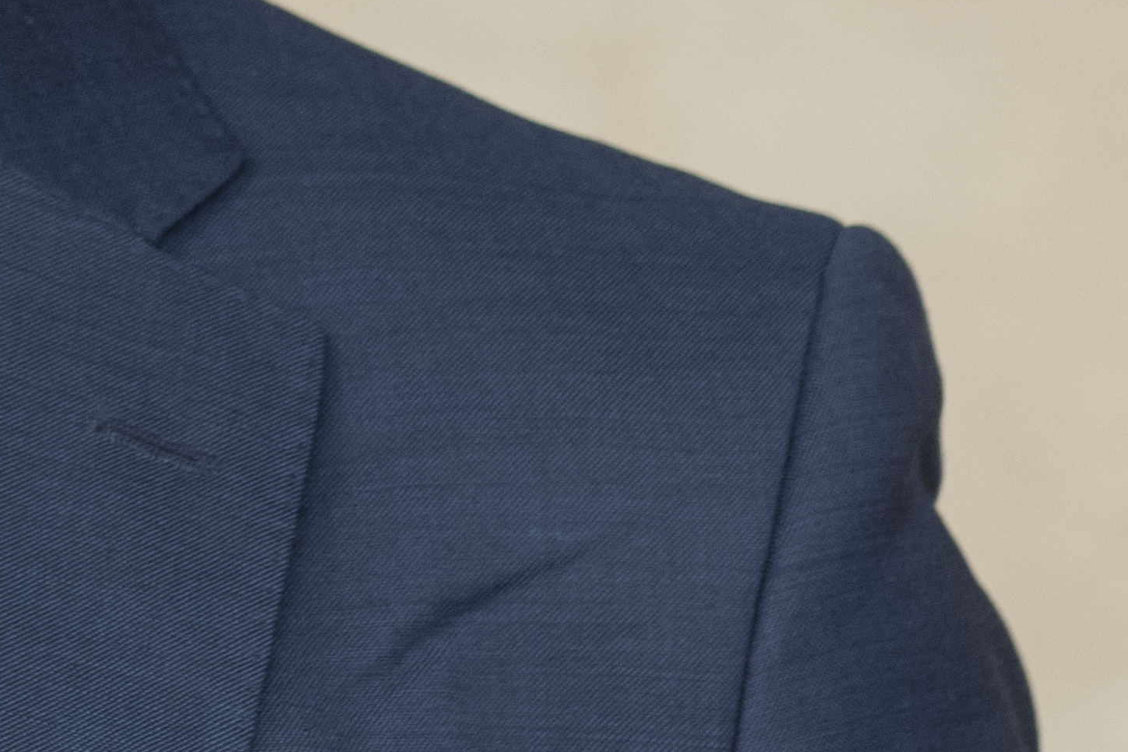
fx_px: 12504
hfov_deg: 5.1
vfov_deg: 3.4
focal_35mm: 399
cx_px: -243
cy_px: -571
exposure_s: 1/125
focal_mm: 70
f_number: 4.5
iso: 640
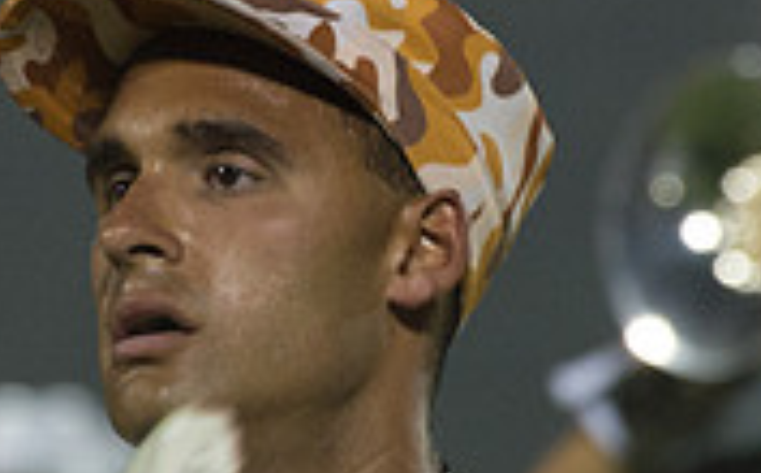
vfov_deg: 1.3
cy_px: 126
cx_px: 329
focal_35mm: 1040
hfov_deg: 2.0
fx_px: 21535
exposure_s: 1/160
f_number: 5.3
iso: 2200
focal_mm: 210
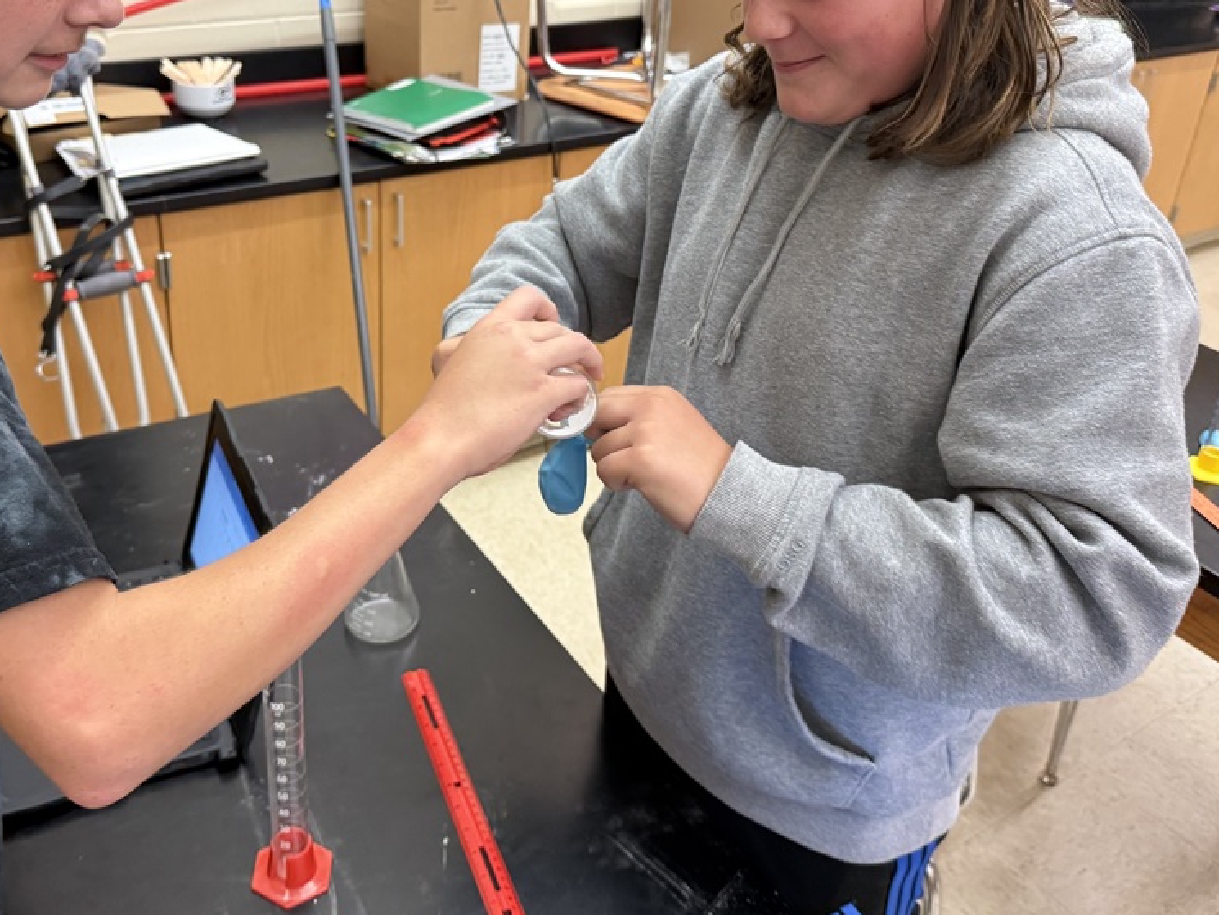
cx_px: 506
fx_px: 1162
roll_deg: -2.9
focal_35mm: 33
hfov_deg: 55.1
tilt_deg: -26.2
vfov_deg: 42.8
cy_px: 367
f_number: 1.78
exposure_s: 1/60
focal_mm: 6.76
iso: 320
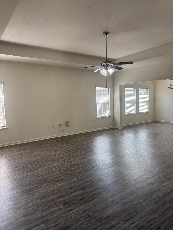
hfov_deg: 56.8
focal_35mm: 24
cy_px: 115
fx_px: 160
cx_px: 86
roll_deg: +2.4
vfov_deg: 71.6
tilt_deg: -3.3
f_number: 1.78
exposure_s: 1/120
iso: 64
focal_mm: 6.76
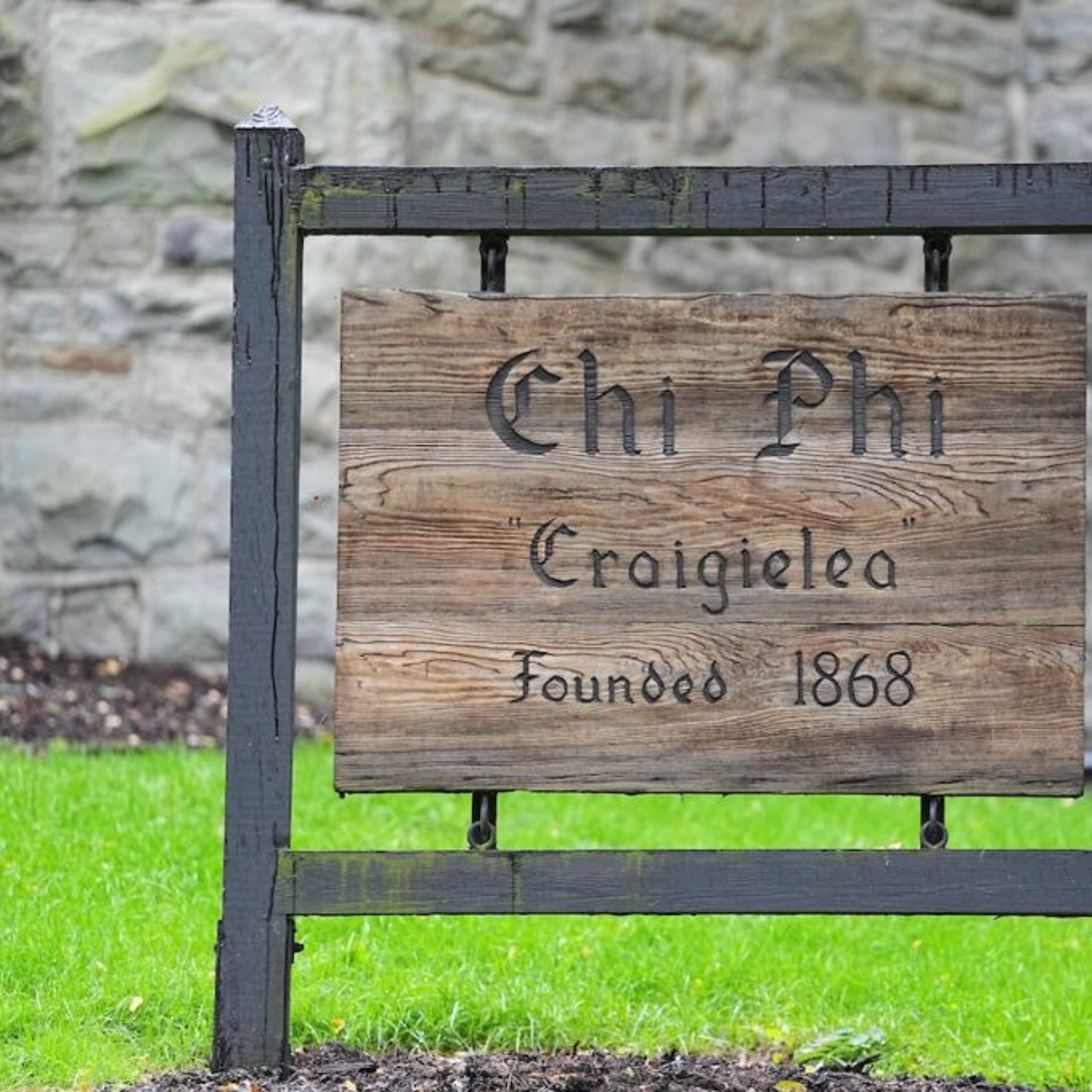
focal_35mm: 215
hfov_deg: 8.1
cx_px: 742
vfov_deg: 8.1
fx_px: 7673
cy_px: 545
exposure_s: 1/160
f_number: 2.8
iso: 2000
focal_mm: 168
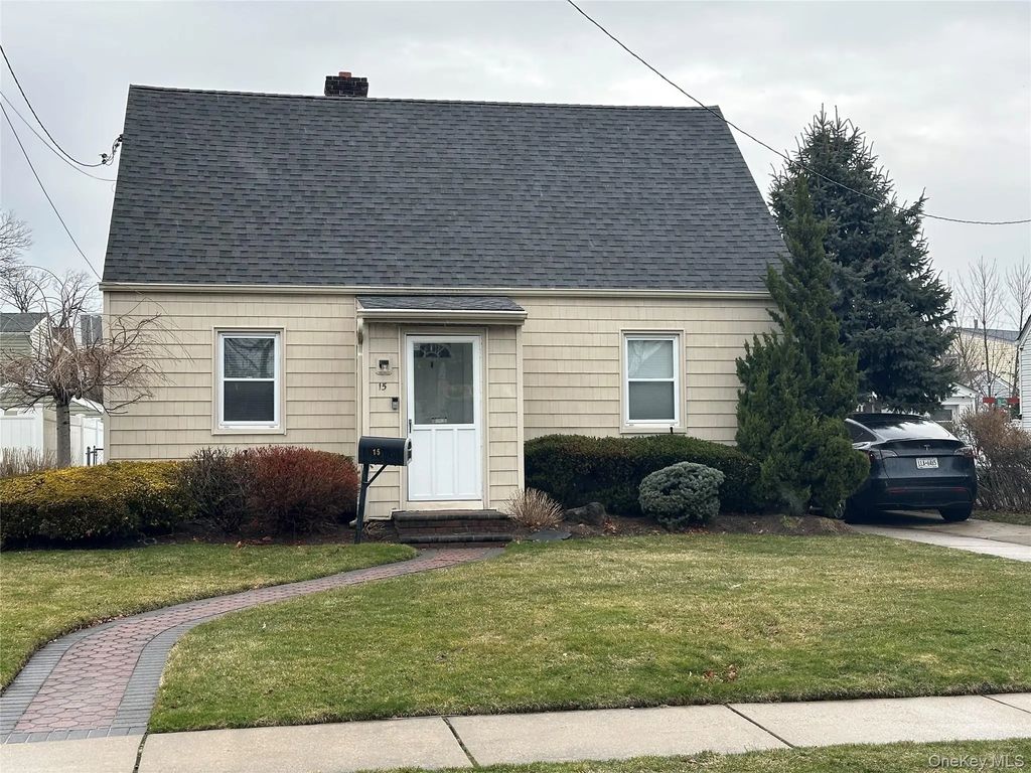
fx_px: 1430
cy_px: 386
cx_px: 516
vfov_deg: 30.3
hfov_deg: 39.7
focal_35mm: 48
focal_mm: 6.86
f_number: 1.78
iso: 64
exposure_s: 1/487
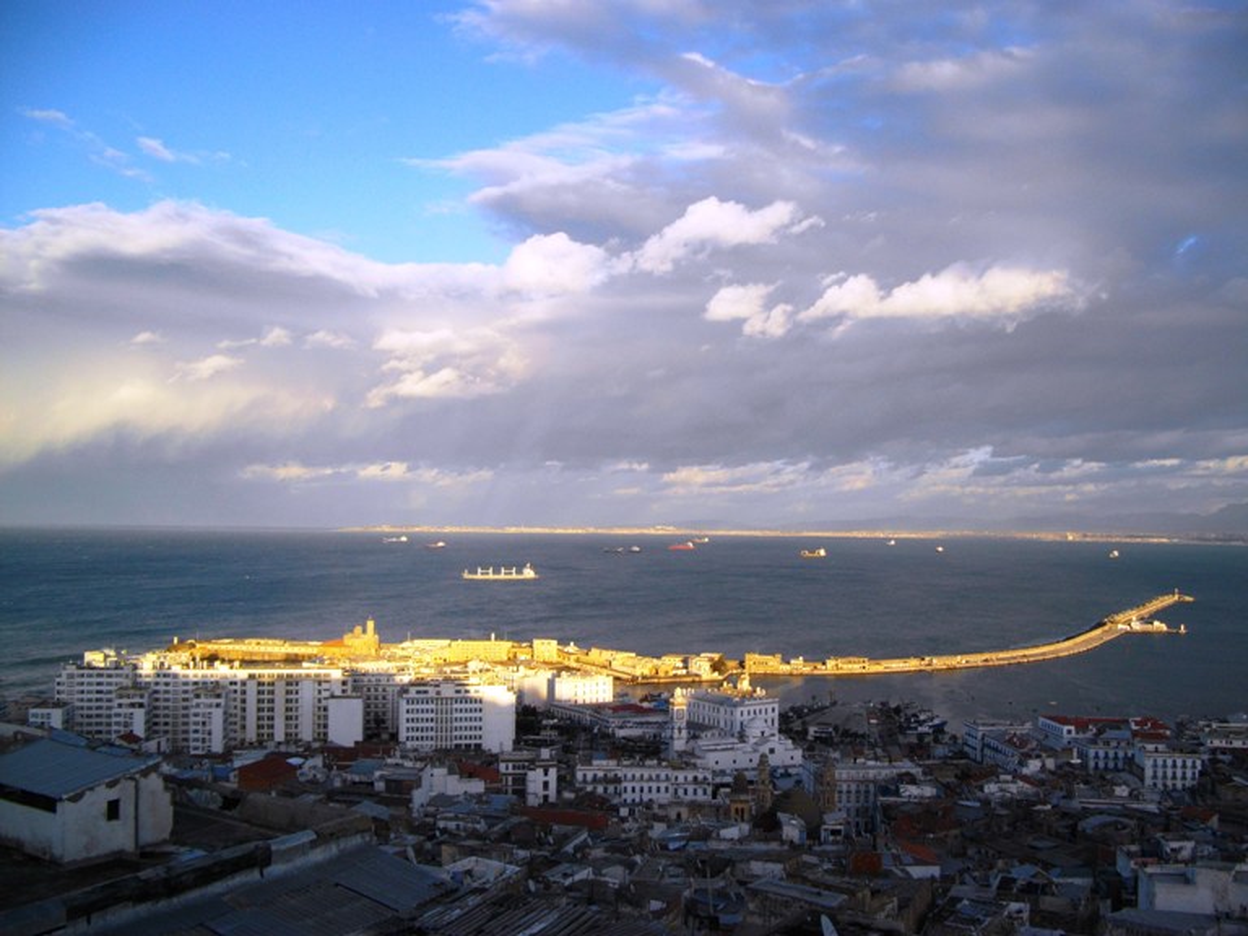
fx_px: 1118
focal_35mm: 31
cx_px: 624
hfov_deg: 58.4
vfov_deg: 45.4
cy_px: 468
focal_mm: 5.7
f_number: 8.8
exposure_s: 1/100
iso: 100
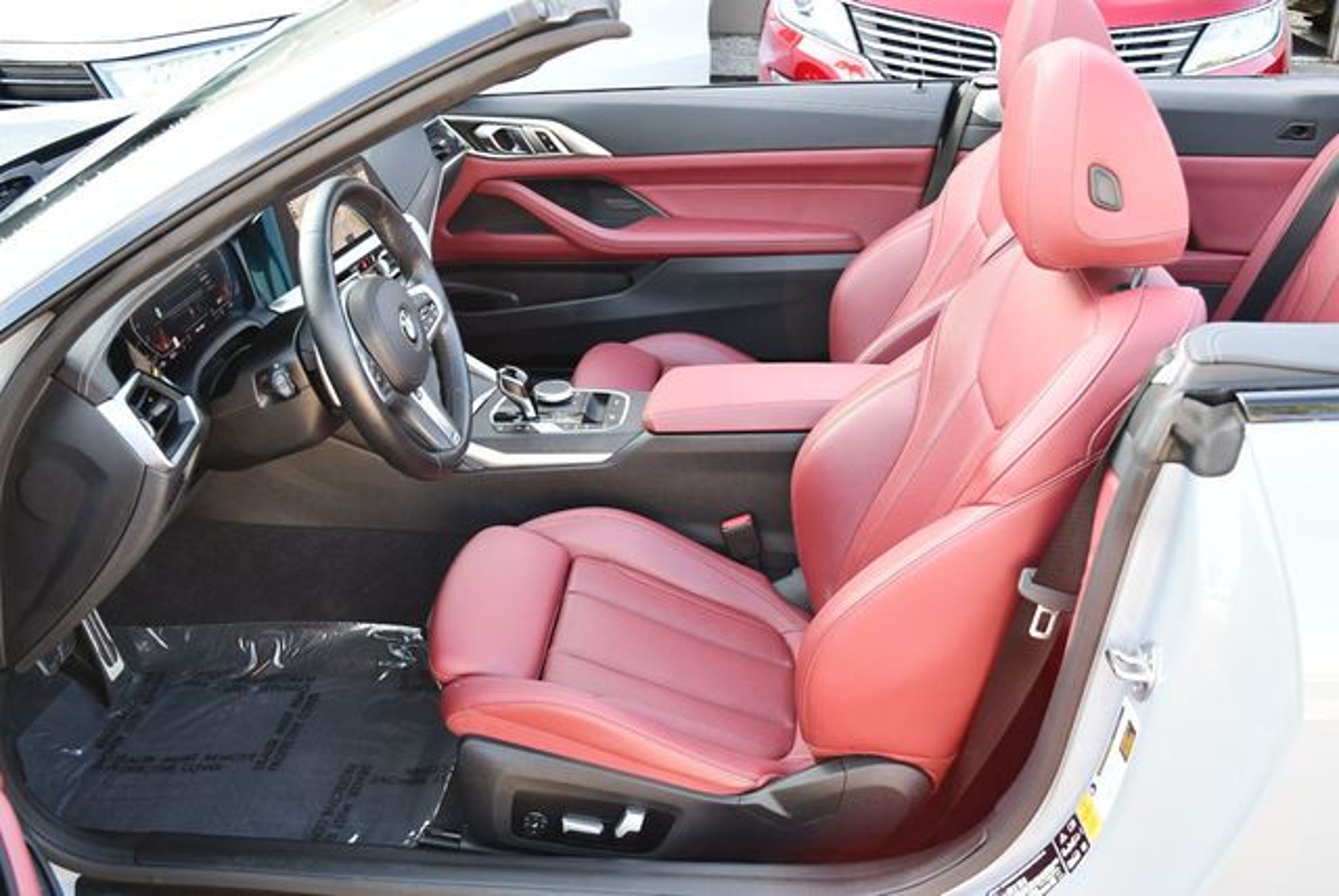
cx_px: 670
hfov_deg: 53.1
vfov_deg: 36.9
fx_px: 1340
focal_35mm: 36
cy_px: 448
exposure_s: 1/250
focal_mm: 18
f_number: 3.5
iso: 720
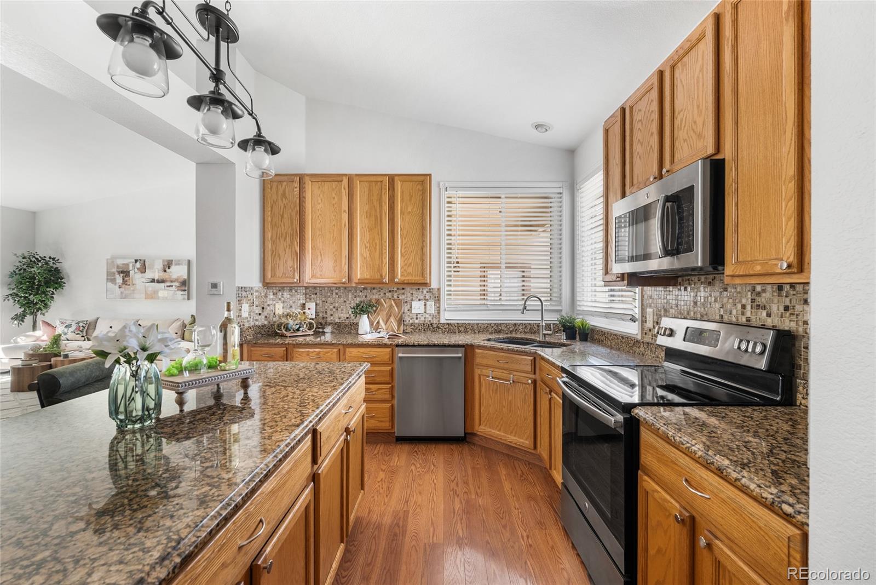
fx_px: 389
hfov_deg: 96.7
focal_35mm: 16
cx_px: 438
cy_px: 292
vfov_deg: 73.8
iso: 200
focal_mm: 16
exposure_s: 1.6
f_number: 8
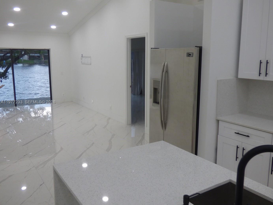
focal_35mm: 32
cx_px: 136
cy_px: 102
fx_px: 252
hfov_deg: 56.8
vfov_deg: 44.2
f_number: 3.3
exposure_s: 1/60
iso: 160
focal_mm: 5.53
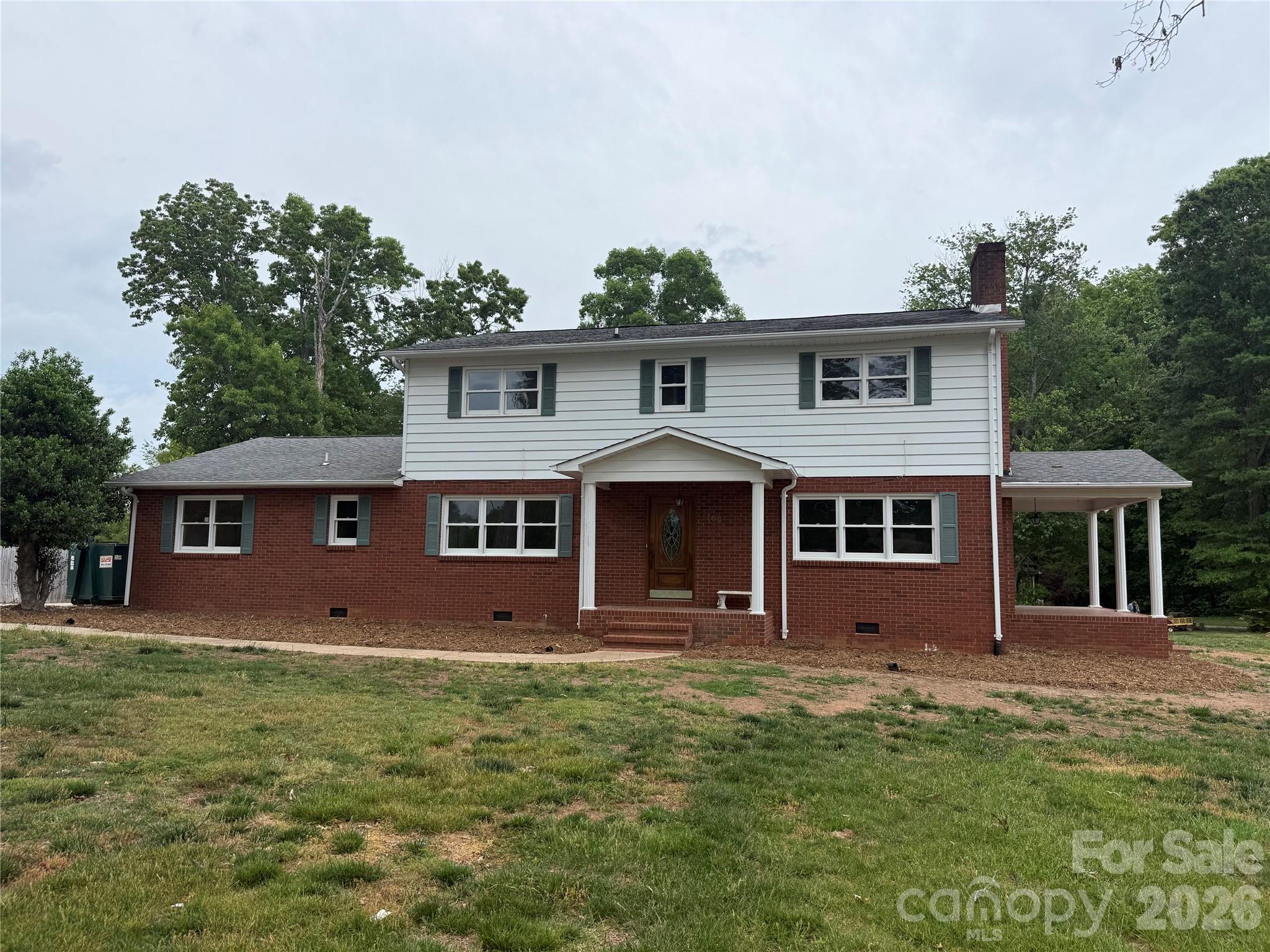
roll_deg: -0.8
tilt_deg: +5.4
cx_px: 635
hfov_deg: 71.6
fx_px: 881
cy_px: 476
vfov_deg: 56.8
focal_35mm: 24
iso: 80
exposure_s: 1/2000
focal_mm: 6.76
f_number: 1.78
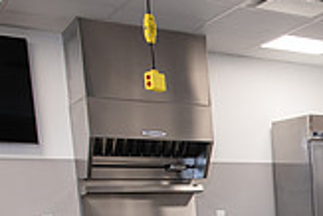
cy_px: 286
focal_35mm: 71
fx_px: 638
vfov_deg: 17.9
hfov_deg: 21.4
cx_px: 543
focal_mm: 20
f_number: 4.5
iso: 800
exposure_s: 1/160
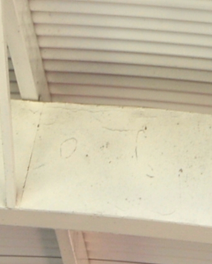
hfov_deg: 5.7
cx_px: -246
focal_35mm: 266
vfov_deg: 6.5
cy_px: 859
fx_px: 2083
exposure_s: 1/125
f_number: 5.6
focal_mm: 18
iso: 100
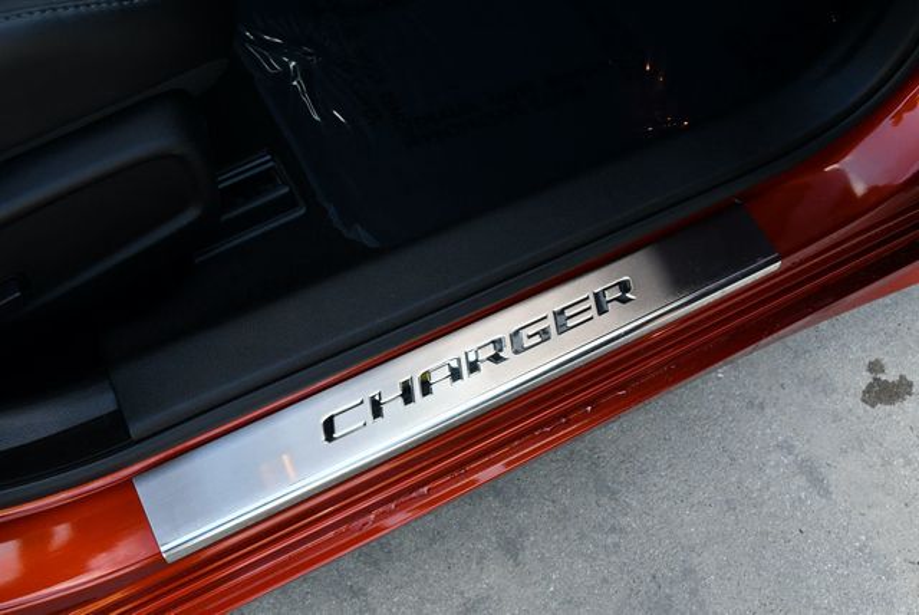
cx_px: 460
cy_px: 308
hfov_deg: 53.1
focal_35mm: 36
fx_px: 920
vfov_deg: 36.9
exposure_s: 1/250
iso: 400
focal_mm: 18
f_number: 5.6
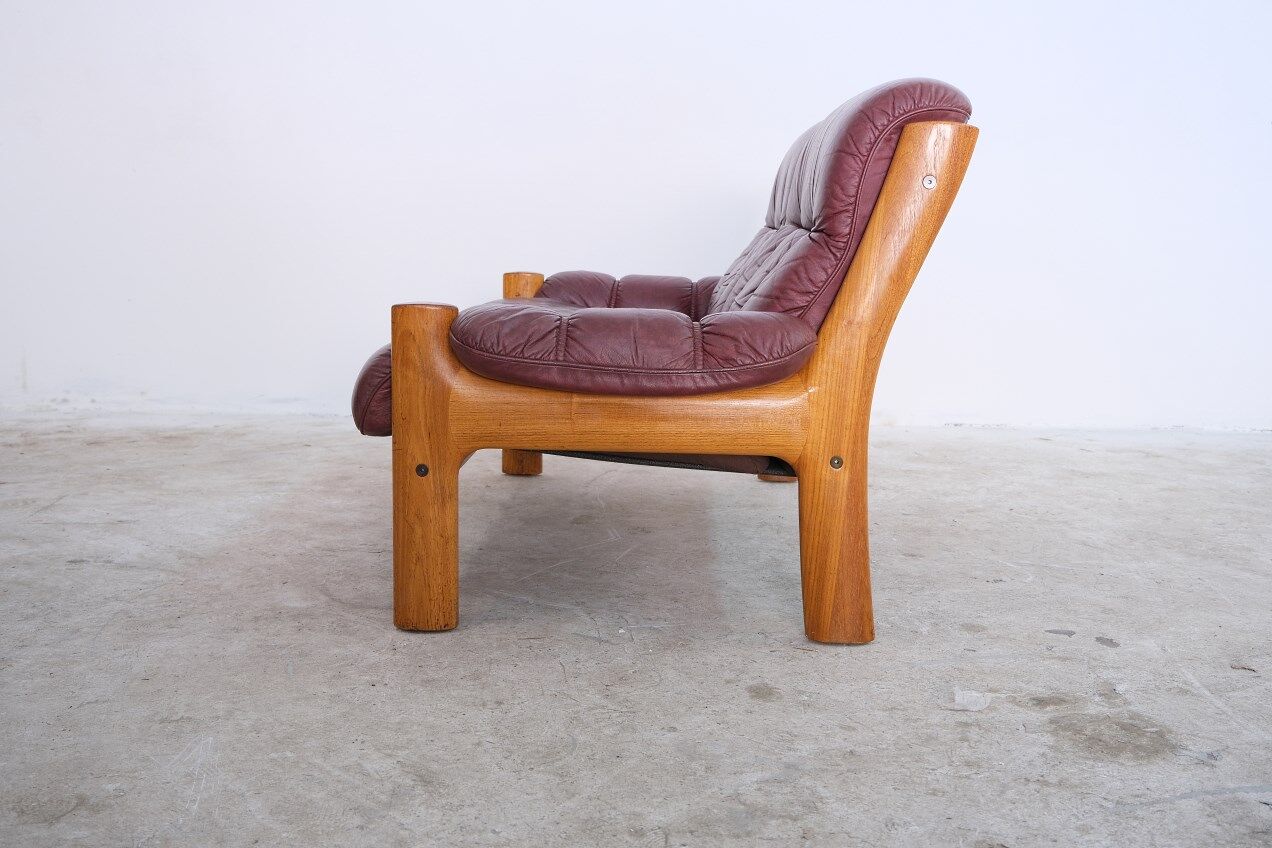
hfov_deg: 54.4
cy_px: 424
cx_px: 636
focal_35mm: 35
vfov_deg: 37.9
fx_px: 1237
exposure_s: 1/34
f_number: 4
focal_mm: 23.5
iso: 800
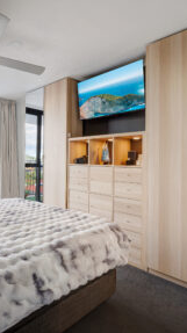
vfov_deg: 78.7
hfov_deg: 46.7
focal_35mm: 23
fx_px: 203
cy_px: 165
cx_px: 36
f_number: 14
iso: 400
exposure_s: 1/6
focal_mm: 14
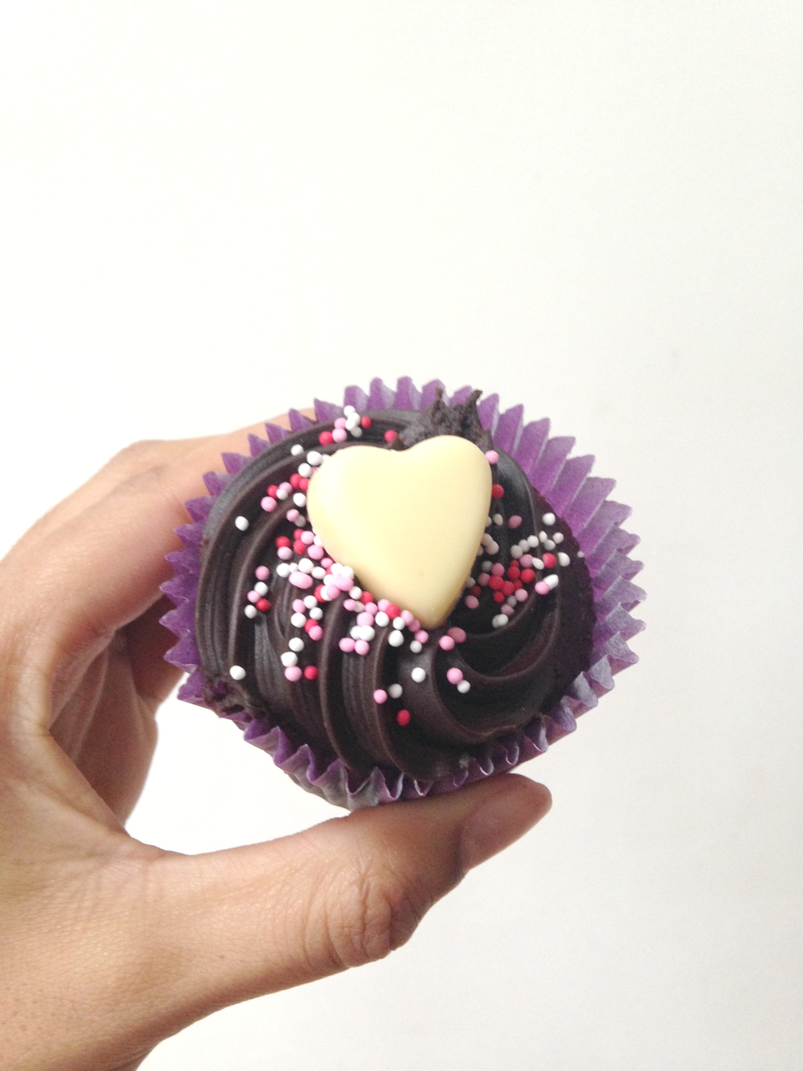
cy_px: 536
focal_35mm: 33
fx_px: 1021
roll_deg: +1.4
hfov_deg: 42.9
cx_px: 402
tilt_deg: -26.3
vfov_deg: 55.4
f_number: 2.4
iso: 160
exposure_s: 1/20
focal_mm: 4.12
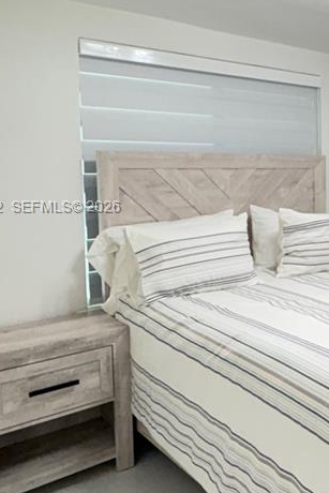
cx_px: 404
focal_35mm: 38
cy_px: 208
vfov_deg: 50.5
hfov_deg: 29.6
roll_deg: -0.4
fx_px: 520
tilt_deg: -3.5
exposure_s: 1/120
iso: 320
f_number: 2.2
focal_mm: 2.22
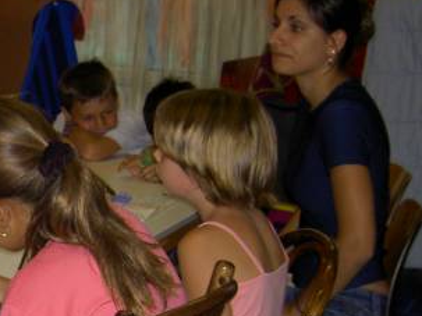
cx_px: -123
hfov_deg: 17.9
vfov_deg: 14.2
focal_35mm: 103
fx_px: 1255
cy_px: 271
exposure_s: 1/60
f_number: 2.8
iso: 100
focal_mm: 8
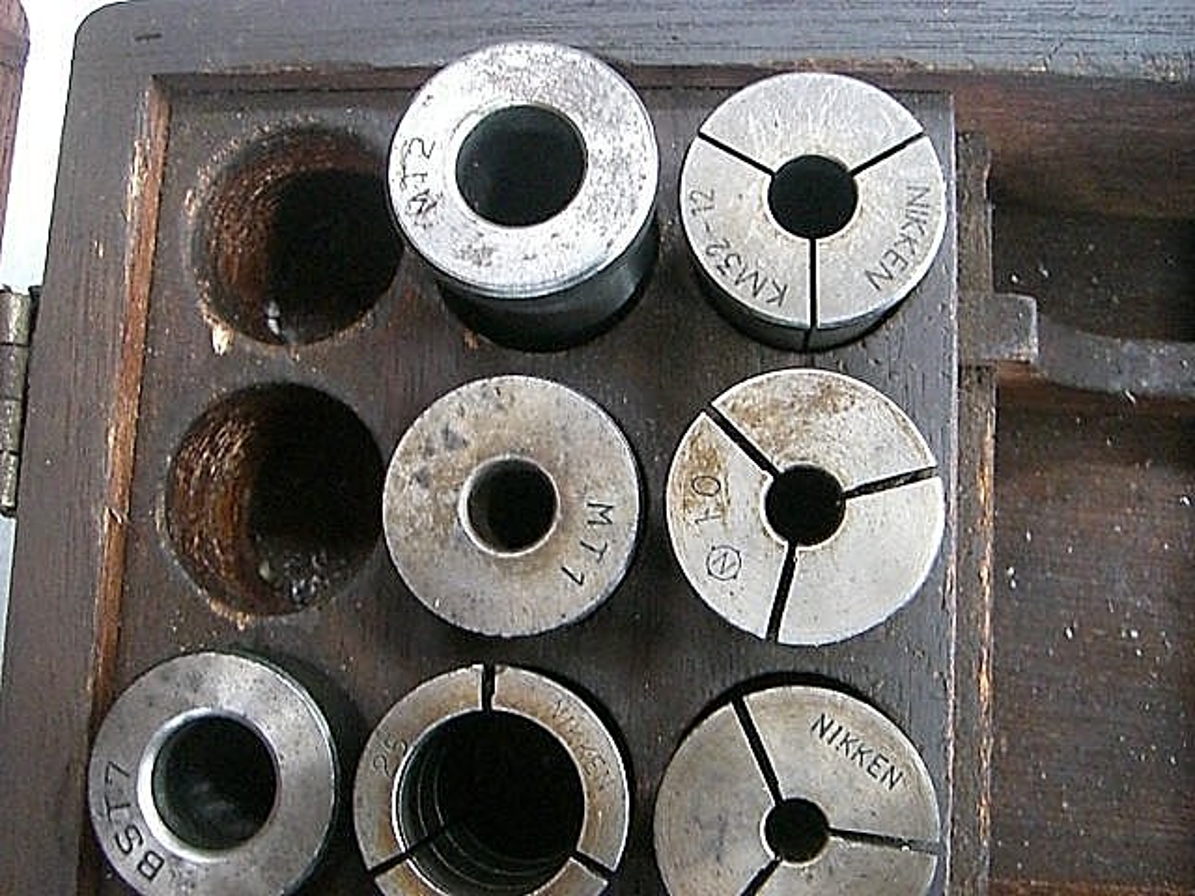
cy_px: 448
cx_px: 598
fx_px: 1312
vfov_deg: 37.7
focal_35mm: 38
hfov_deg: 49.0
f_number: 2.7
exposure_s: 1/20
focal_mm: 6.2
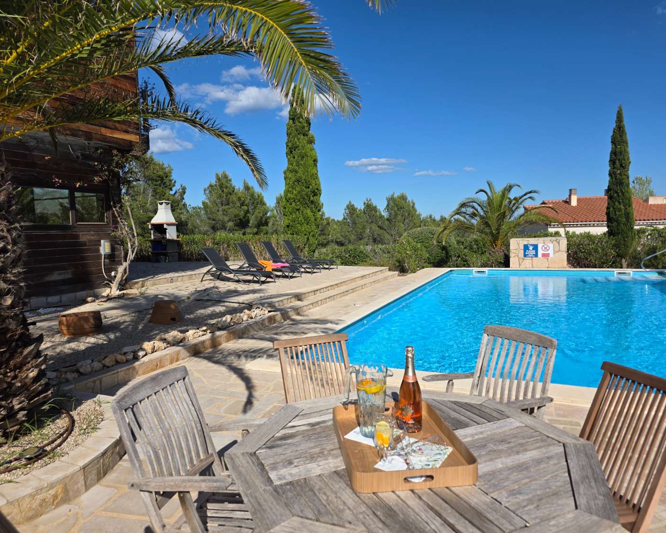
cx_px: 328
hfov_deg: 70.3
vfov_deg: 58.8
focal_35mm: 24
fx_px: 473
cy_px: 267
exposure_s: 1/7944
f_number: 1.7
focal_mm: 6.3
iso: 64
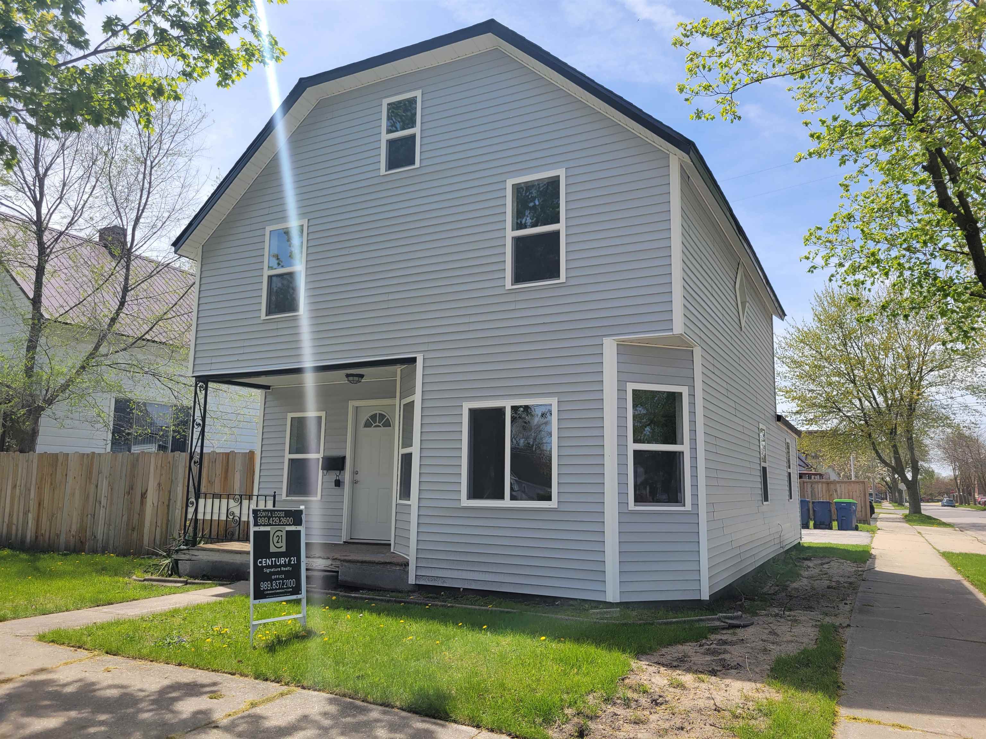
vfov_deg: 53.1
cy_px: 370
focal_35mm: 26
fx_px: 741
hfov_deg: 67.3
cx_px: 493
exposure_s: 1/1742
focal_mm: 5.4
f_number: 1.8
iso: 40
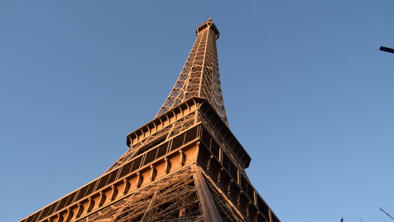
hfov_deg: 61.0
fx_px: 334
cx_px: 196
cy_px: 125
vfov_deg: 36.6
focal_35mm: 32
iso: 400
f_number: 8
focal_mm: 20
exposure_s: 1/250
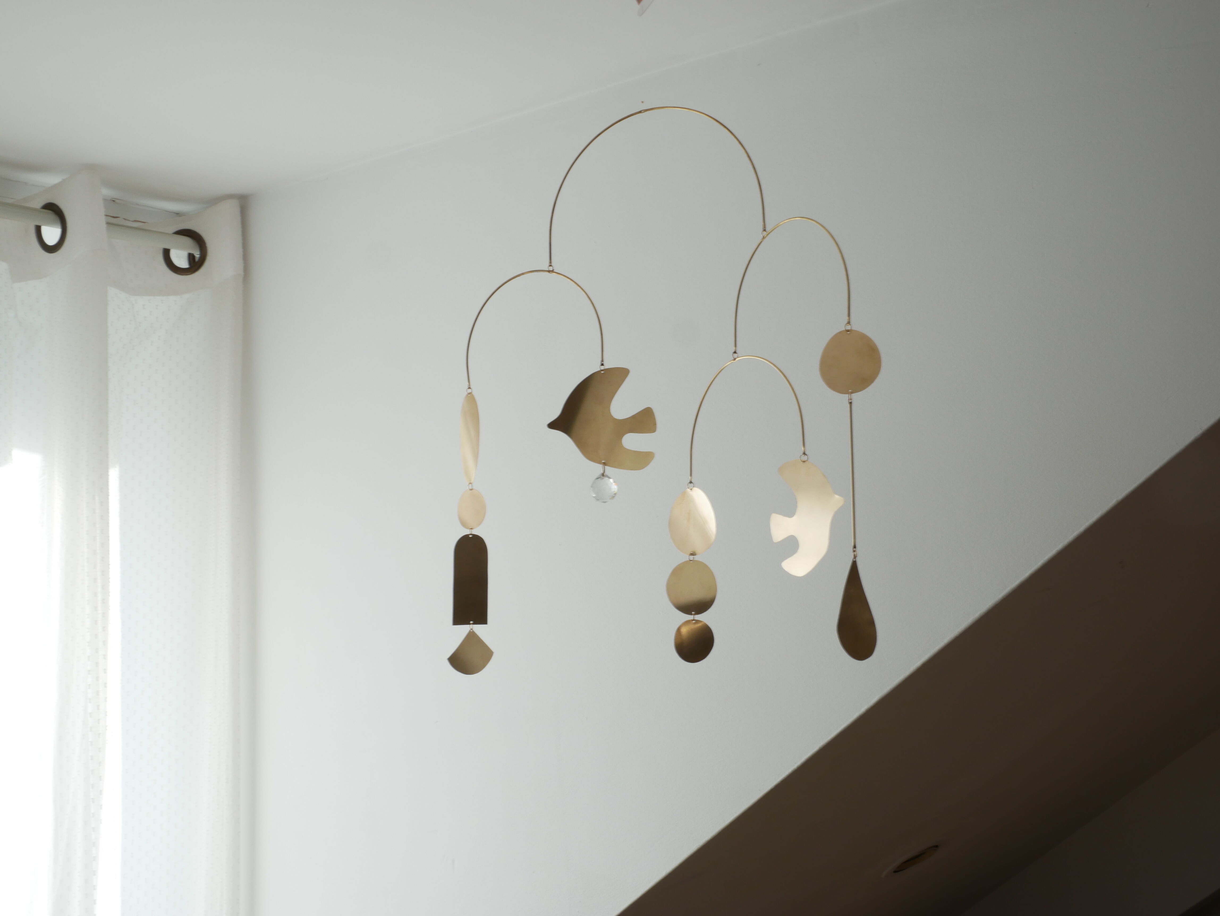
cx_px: 610
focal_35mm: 44
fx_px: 1551
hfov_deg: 42.9
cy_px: 458
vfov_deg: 32.9
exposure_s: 1/13
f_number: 14
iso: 200
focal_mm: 22
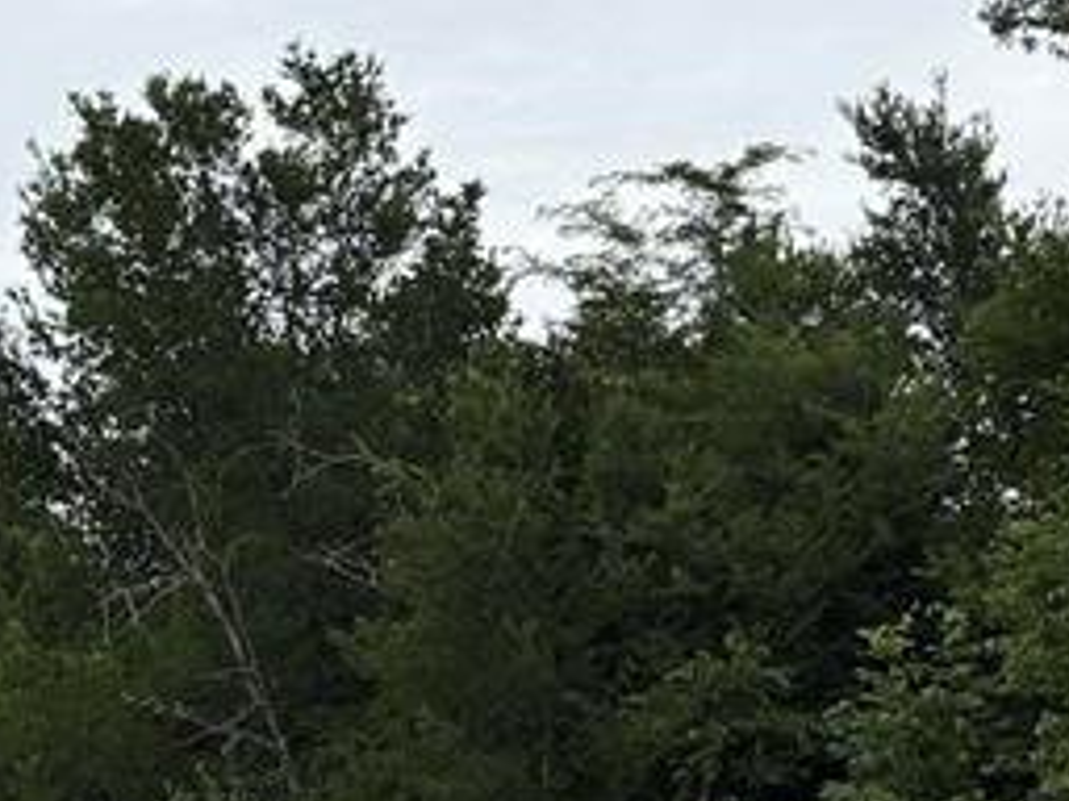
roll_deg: +1.1
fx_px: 3212
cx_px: 221
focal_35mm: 104
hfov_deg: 18.7
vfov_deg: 14.2
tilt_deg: +7.2
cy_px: 588
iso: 50
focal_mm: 5.96
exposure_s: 1/4608
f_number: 1.6
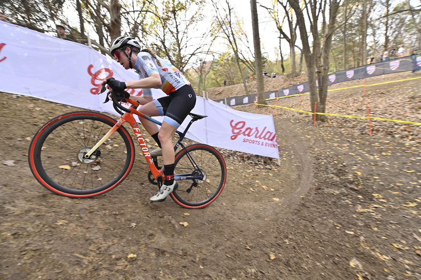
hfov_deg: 104.3
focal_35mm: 14
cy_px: 140
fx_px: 164
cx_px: 210
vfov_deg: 81.1
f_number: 5
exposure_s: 1/250
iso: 400
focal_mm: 14
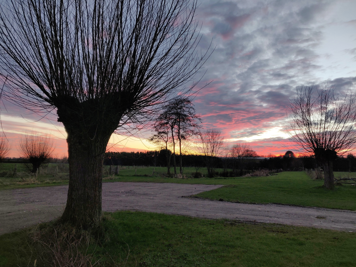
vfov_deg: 54.9
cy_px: 134
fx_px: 257
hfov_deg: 69.4
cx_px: 178
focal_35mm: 25
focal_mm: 4.25
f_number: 1.7
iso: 125
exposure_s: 1/50
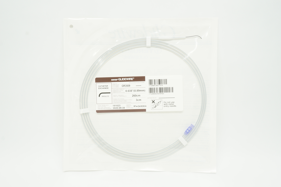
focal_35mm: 38
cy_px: 94
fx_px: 292
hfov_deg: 51.3
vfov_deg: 35.4
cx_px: 140
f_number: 11
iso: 400
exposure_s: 1/15
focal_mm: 25
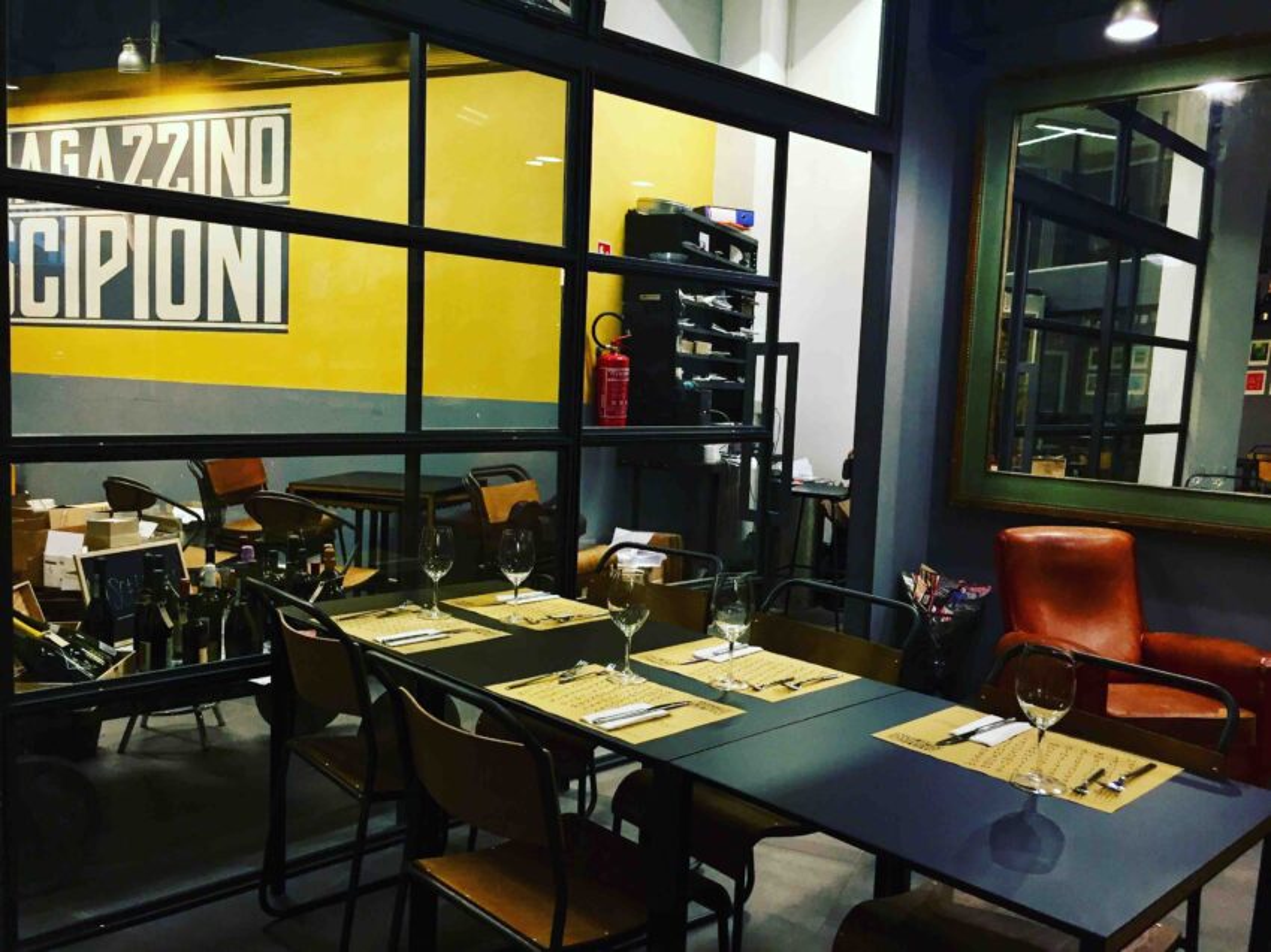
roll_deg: -1.7
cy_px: 476
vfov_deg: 48.2
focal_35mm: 29
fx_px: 1064
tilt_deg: -4.9
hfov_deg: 61.7
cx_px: 636
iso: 125
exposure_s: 1/33
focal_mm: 4.15
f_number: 2.2
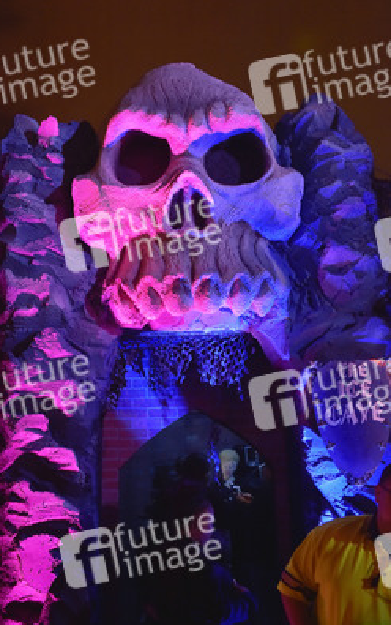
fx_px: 613
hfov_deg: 35.4
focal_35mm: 36
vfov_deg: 54.0
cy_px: 314
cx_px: 187
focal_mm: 35
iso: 1600
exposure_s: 1/160
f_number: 3.5
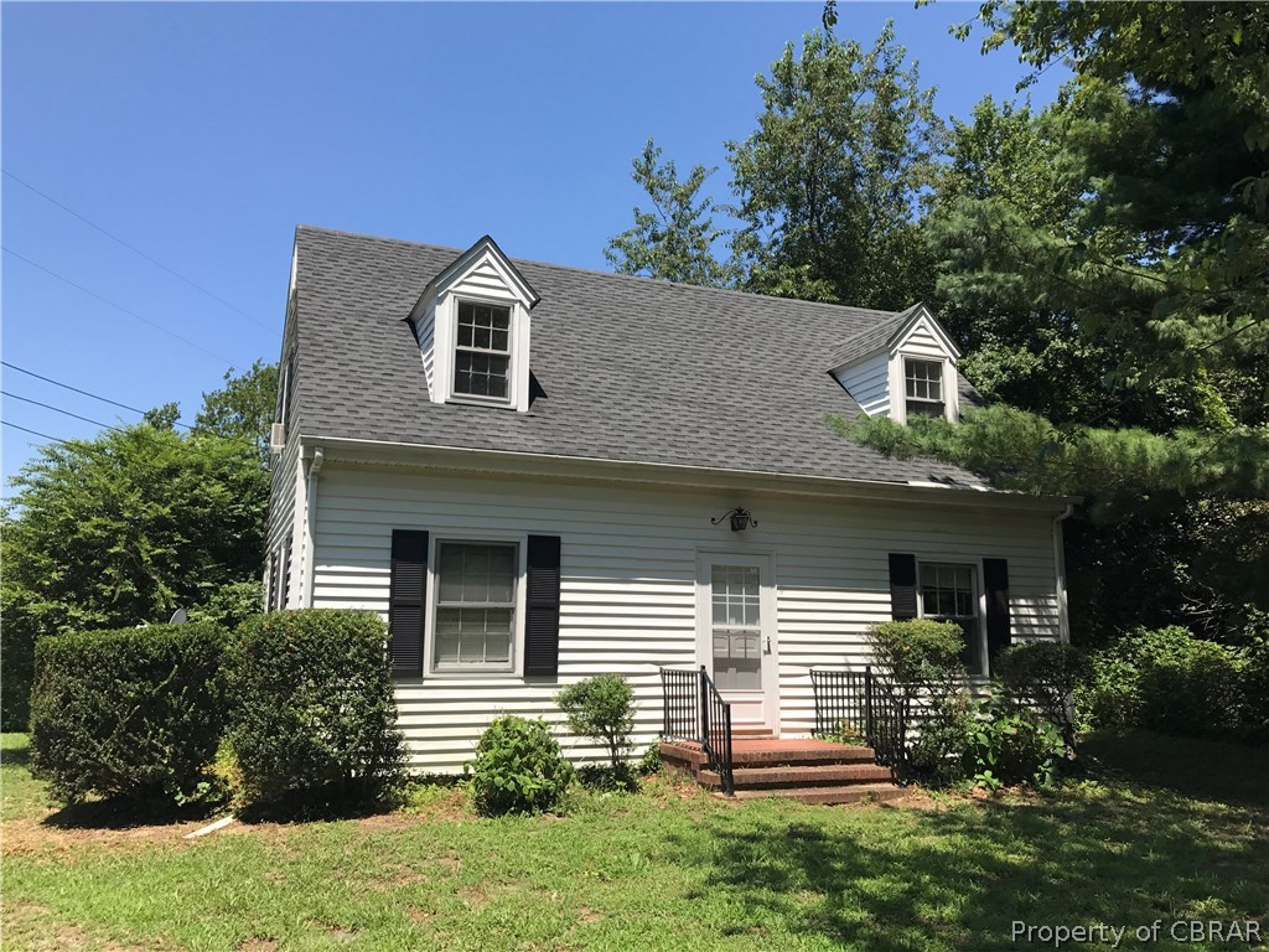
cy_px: 476
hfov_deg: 63.4
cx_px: 634
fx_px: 1026
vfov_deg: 49.7
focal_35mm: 28
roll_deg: -0.4
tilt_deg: +10.6
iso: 20
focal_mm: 3.99
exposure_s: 1/1773
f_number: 1.8
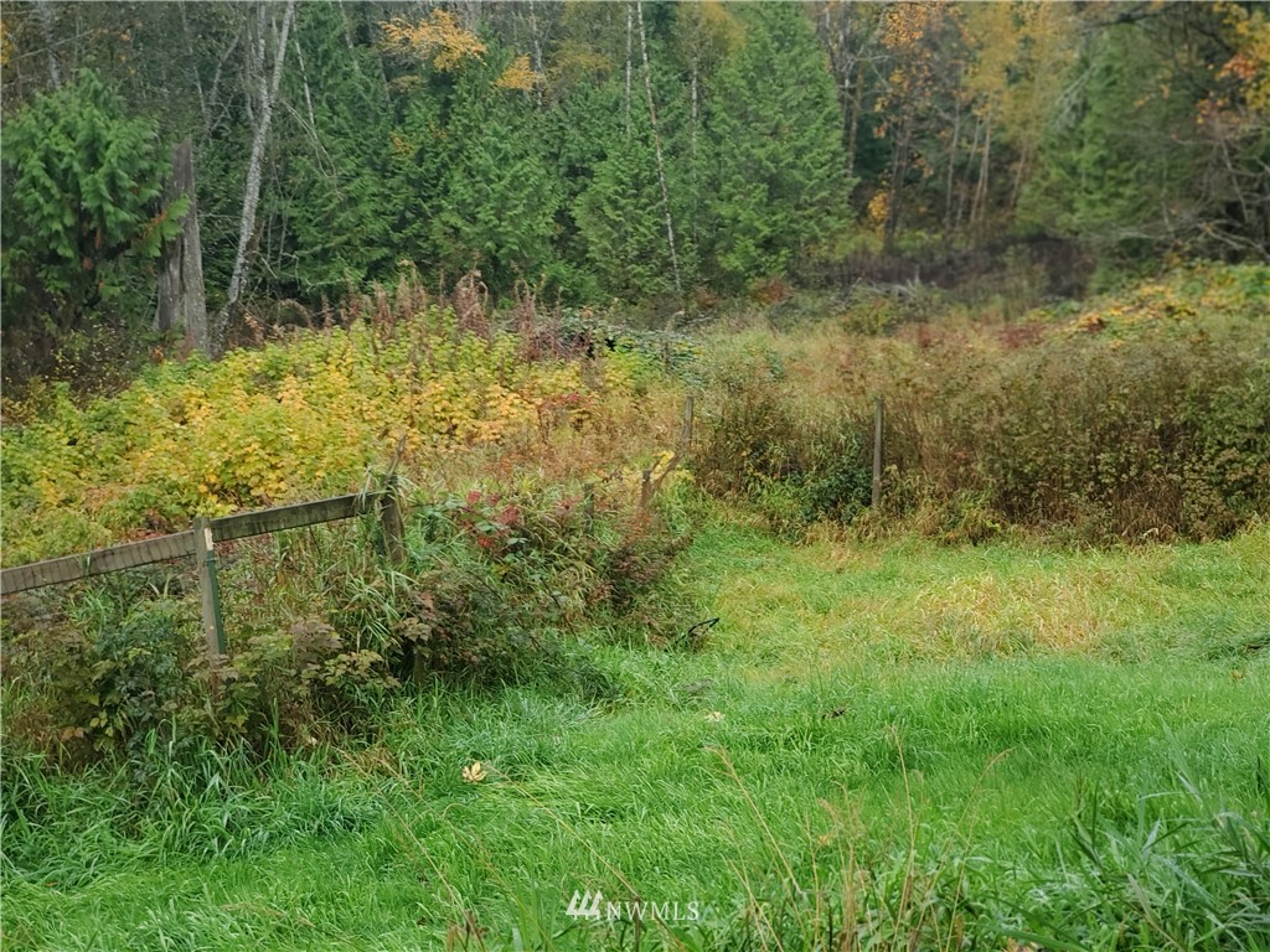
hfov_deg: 36.8
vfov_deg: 28.0
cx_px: 635
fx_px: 1908
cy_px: 476
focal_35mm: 52
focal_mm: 6
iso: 50
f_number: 2.1
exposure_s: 1/138
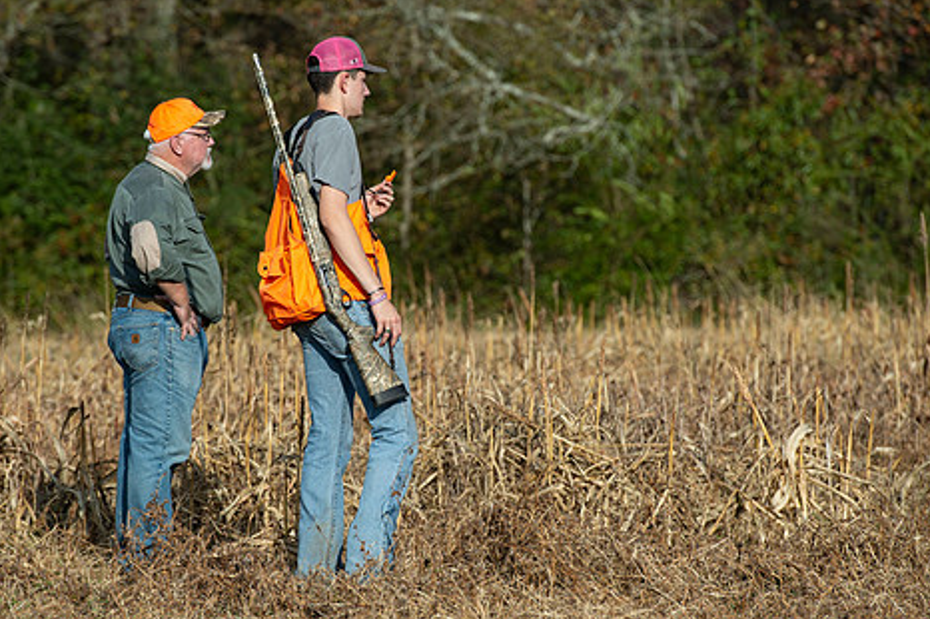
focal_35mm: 313
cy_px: 320
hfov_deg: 6.6
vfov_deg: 4.4
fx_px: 8080
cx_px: 412
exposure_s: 1/640
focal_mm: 200
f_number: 5.6
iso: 125
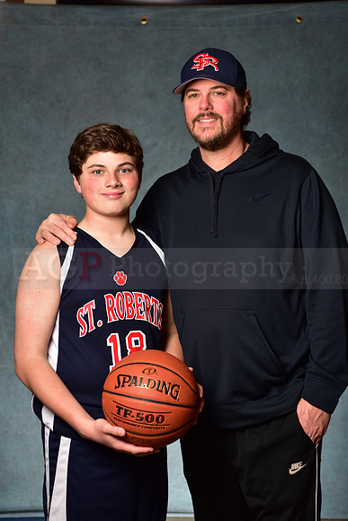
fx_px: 1014
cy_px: 260
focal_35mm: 70
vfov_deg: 28.8
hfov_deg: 19.5
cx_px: 174
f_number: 4.5
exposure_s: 1/200
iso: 100
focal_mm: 70
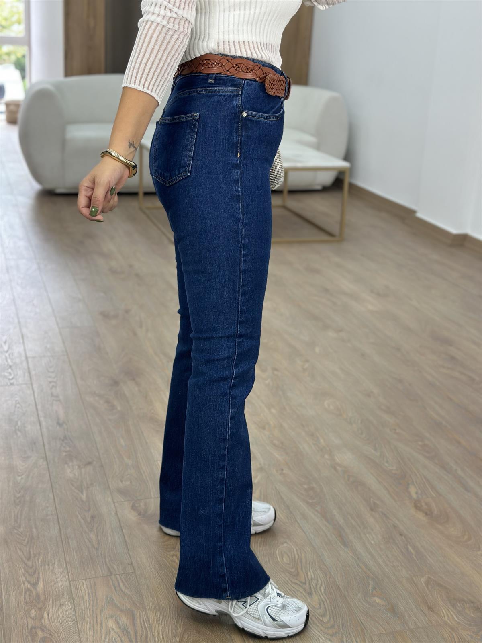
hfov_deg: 30.3
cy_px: 322
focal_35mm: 48
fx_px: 891
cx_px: 241
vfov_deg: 39.7
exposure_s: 1/100
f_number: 1.78
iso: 80
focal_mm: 6.86
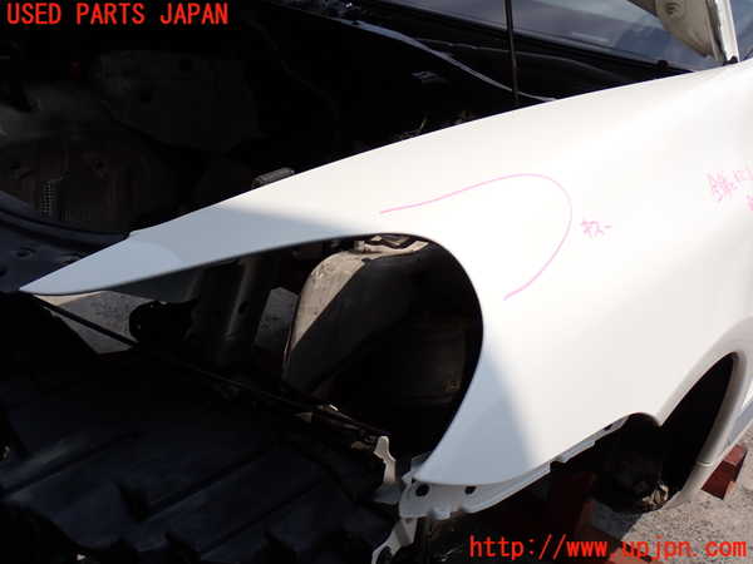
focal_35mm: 41
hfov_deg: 45.8
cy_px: 282
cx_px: 376
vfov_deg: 35.1
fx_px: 892
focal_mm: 7.31
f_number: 11
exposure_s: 1/125
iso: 100
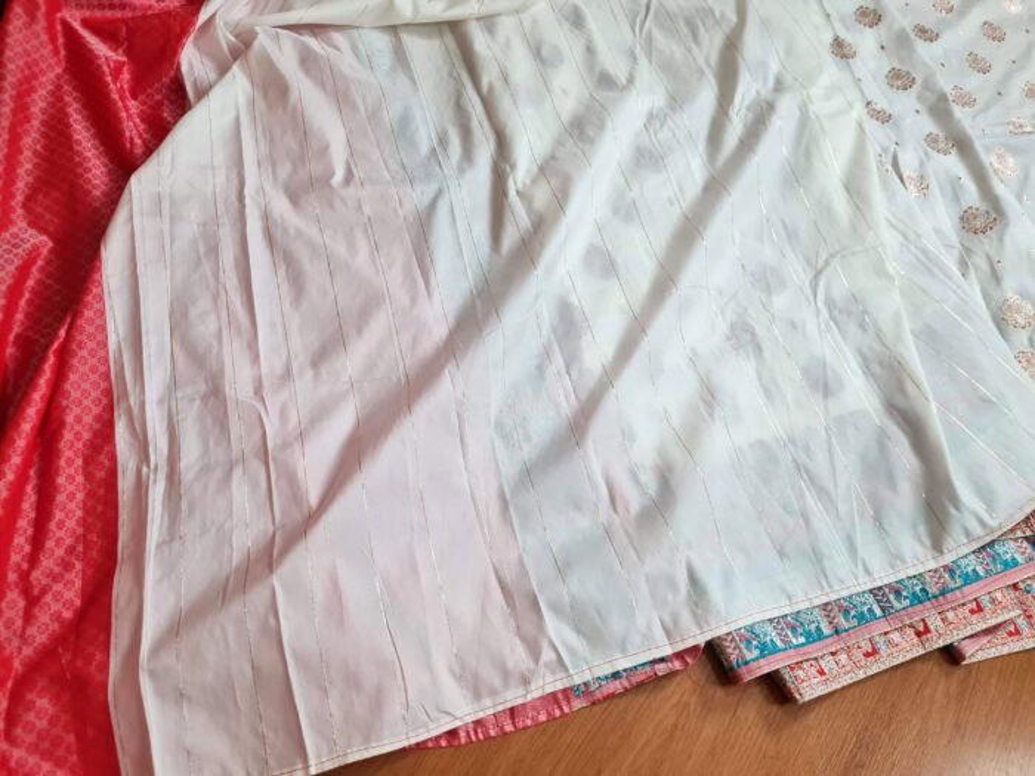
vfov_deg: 53.1
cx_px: 518
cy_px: 388
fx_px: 777
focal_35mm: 26
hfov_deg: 67.3
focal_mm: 5.4
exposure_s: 1/120
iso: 200
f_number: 1.8
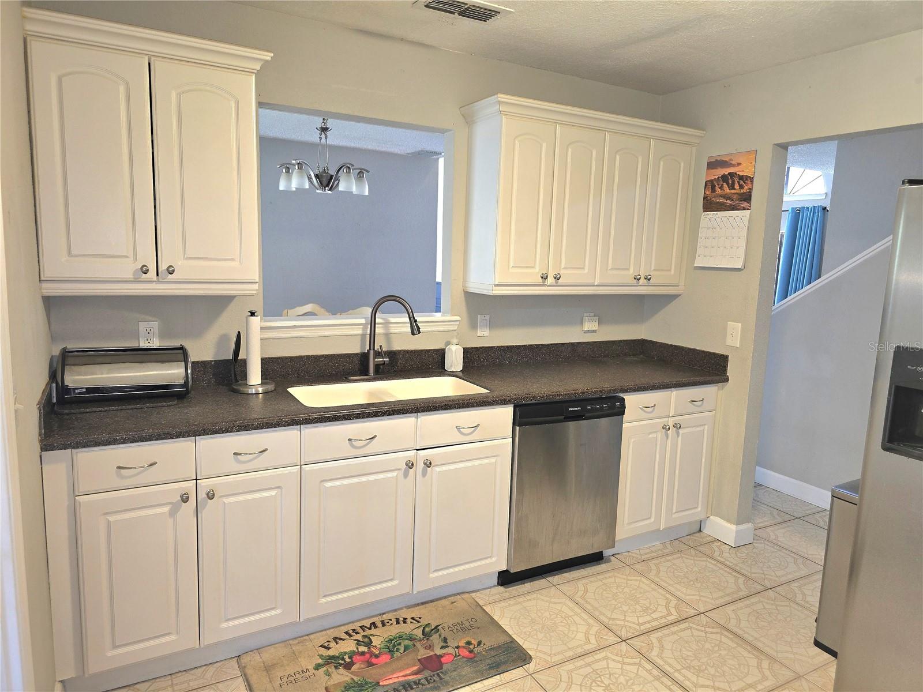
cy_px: 346
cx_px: 462
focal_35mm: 23
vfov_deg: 58.9
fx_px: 613
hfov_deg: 73.9
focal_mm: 6.3
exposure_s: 1/30
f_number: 1.7
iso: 100
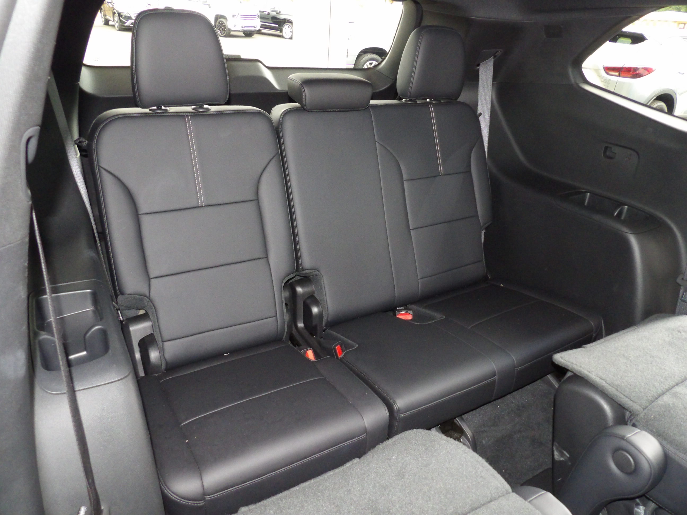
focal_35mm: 24
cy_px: 258
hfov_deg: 71.6
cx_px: 344
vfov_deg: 56.8
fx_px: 476
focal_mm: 4.3
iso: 640
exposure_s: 1/33
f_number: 3.2
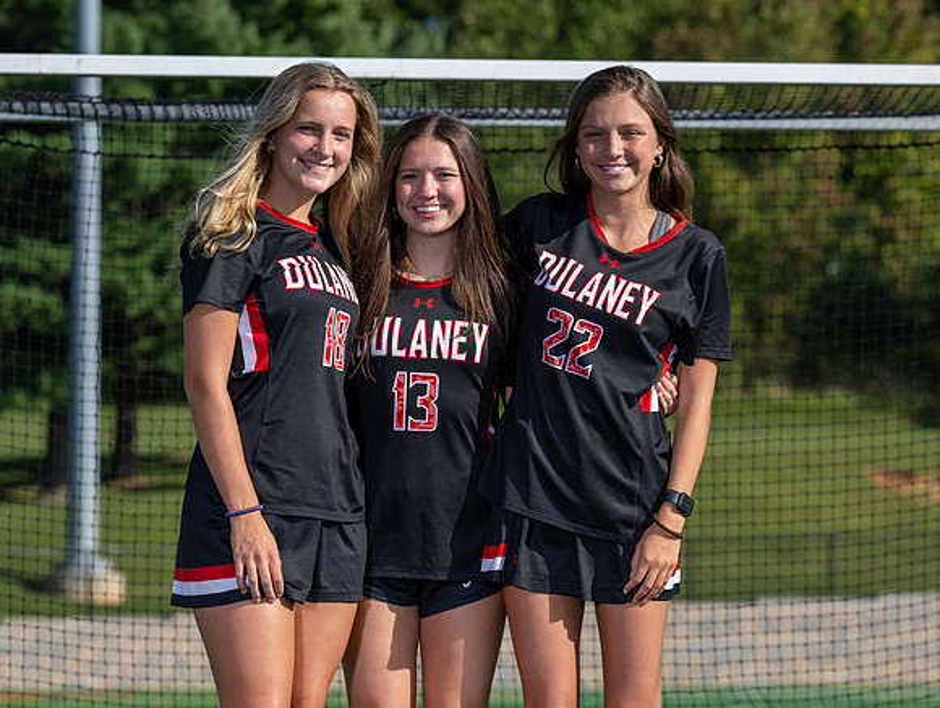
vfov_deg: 8.3
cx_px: 618
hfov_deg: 11.0
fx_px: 4870
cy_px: 406
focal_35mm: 179
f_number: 5.6
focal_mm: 130
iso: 40
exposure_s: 1/250
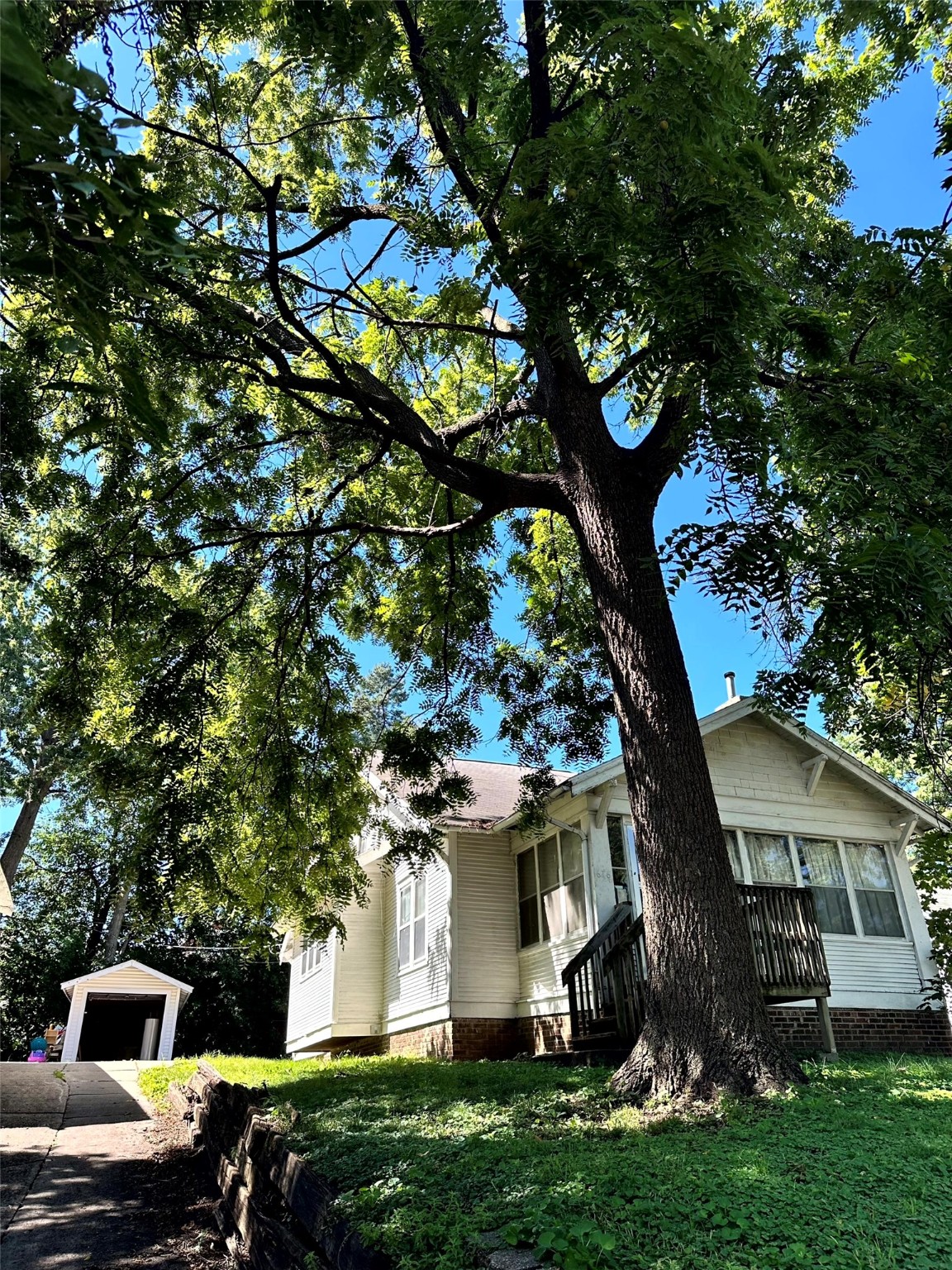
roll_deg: +1.7
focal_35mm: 24
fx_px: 880
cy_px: 635
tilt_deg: +27.4
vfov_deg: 71.6
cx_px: 476
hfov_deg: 56.8
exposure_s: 1/714
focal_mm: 6.86
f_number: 1.78
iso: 80
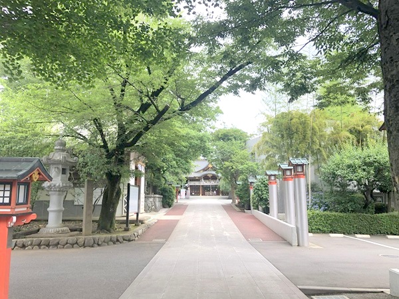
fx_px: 323
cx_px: 200
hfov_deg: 63.4
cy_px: 150
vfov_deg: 49.7
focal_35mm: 28
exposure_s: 1/223
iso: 20
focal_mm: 3.99
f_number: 1.8
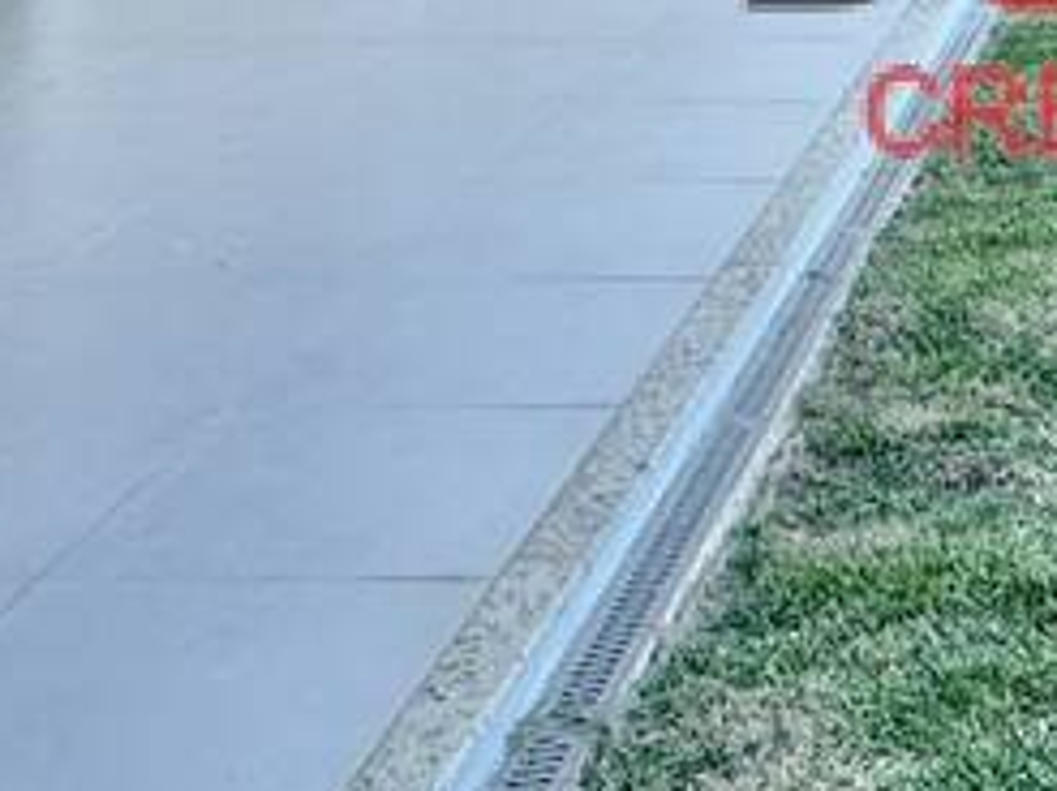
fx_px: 2501
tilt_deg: -0.6
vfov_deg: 16.0
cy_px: -507
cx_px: 1216
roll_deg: +0.4
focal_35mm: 82
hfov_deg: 22.3
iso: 40
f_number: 2.2
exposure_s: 1/500
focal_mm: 2.22
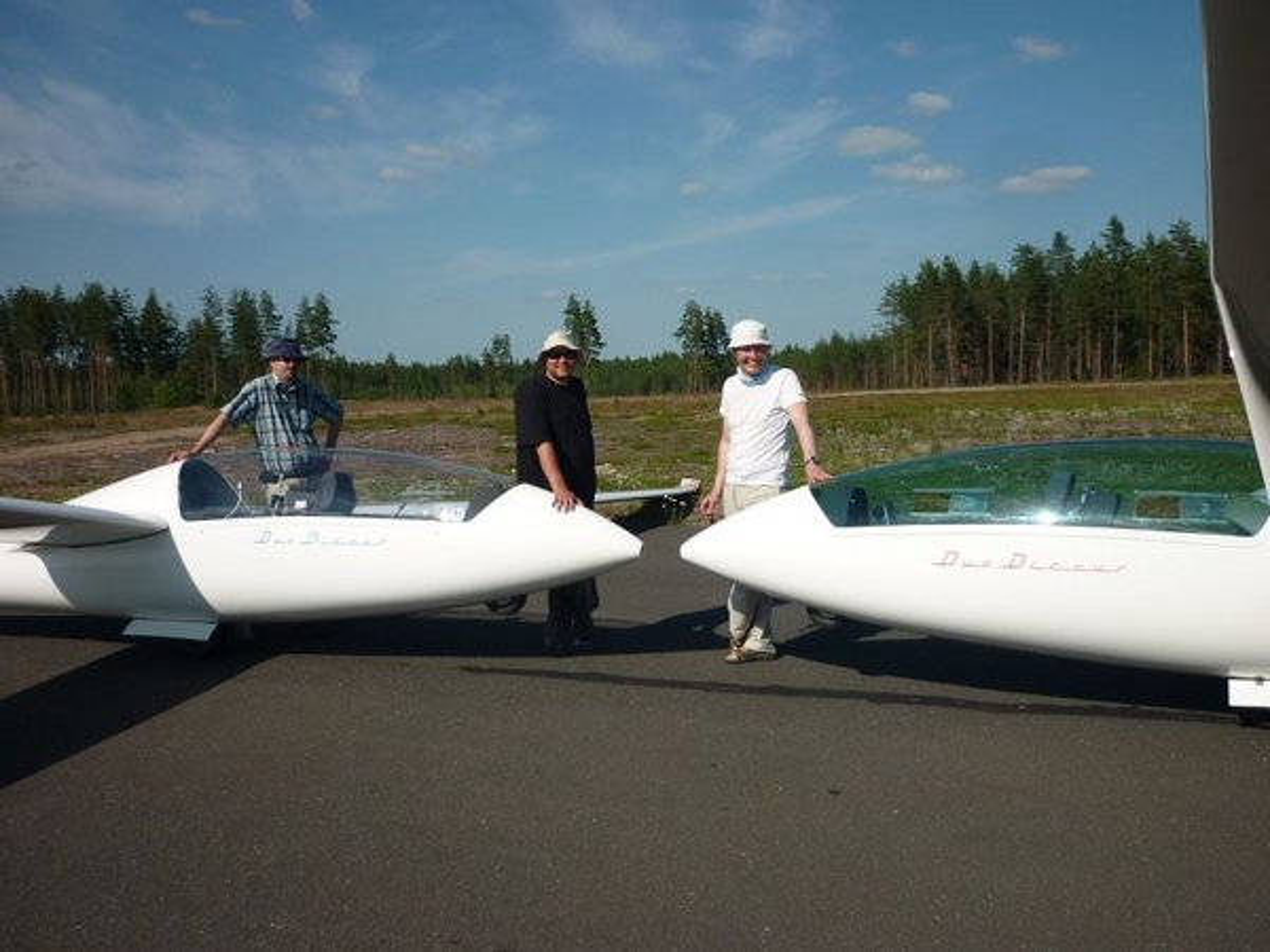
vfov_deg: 42.9
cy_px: 476
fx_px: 1211
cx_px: 635
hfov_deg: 55.4
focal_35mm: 33
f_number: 8
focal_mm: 5.5
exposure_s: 1/320
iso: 80
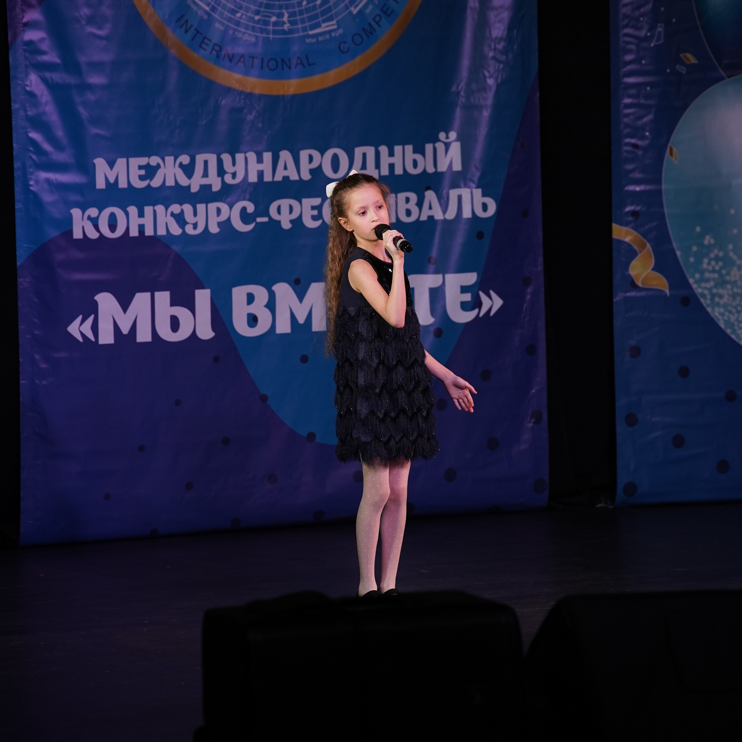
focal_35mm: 192
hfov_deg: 9.1
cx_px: 372
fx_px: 4656
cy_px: 283
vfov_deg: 9.1
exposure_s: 1/400
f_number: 4
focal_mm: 150
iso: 1600
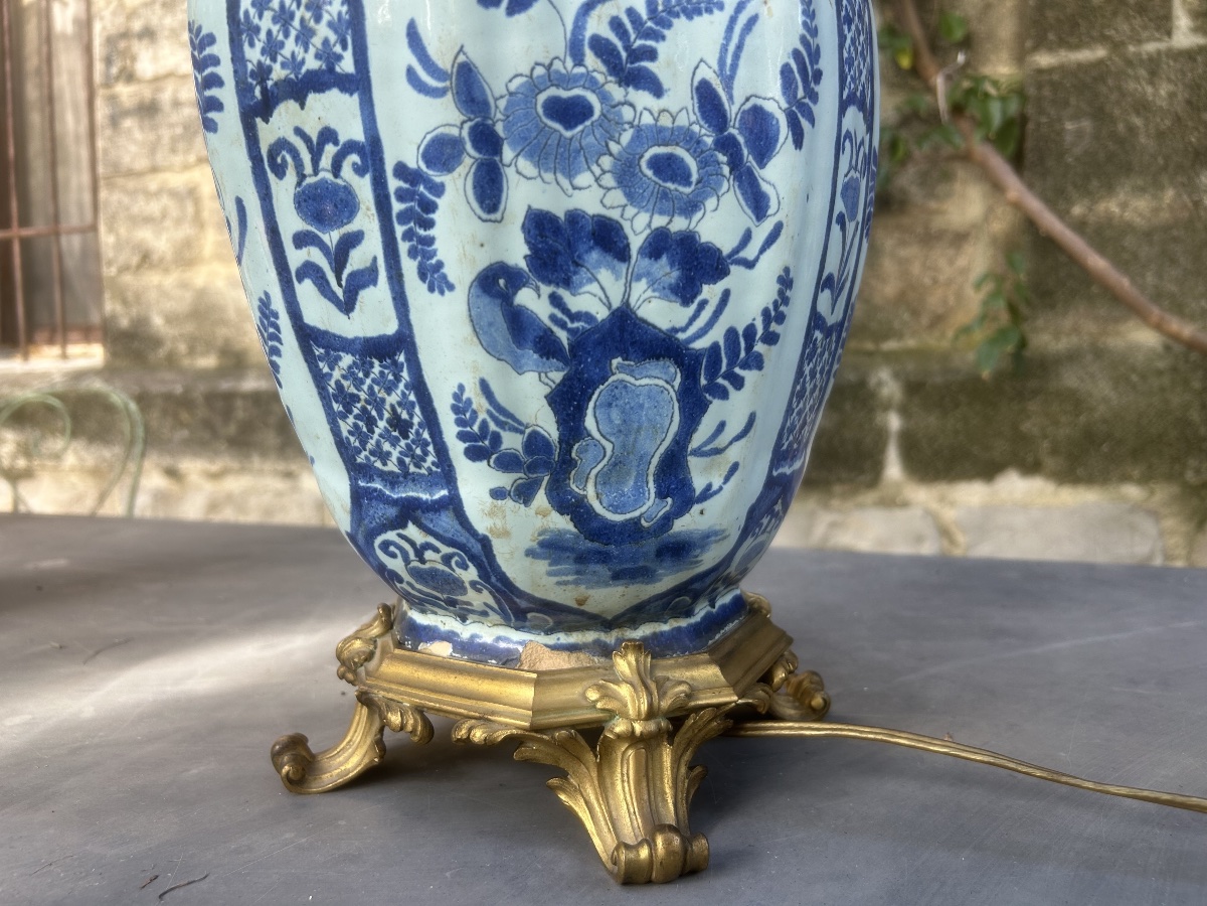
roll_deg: +1.4
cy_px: 453
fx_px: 907
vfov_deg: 53.1
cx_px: 604
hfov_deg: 67.3
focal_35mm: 26
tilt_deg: -4.3
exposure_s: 1/121
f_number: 1.5
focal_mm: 5.7
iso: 50
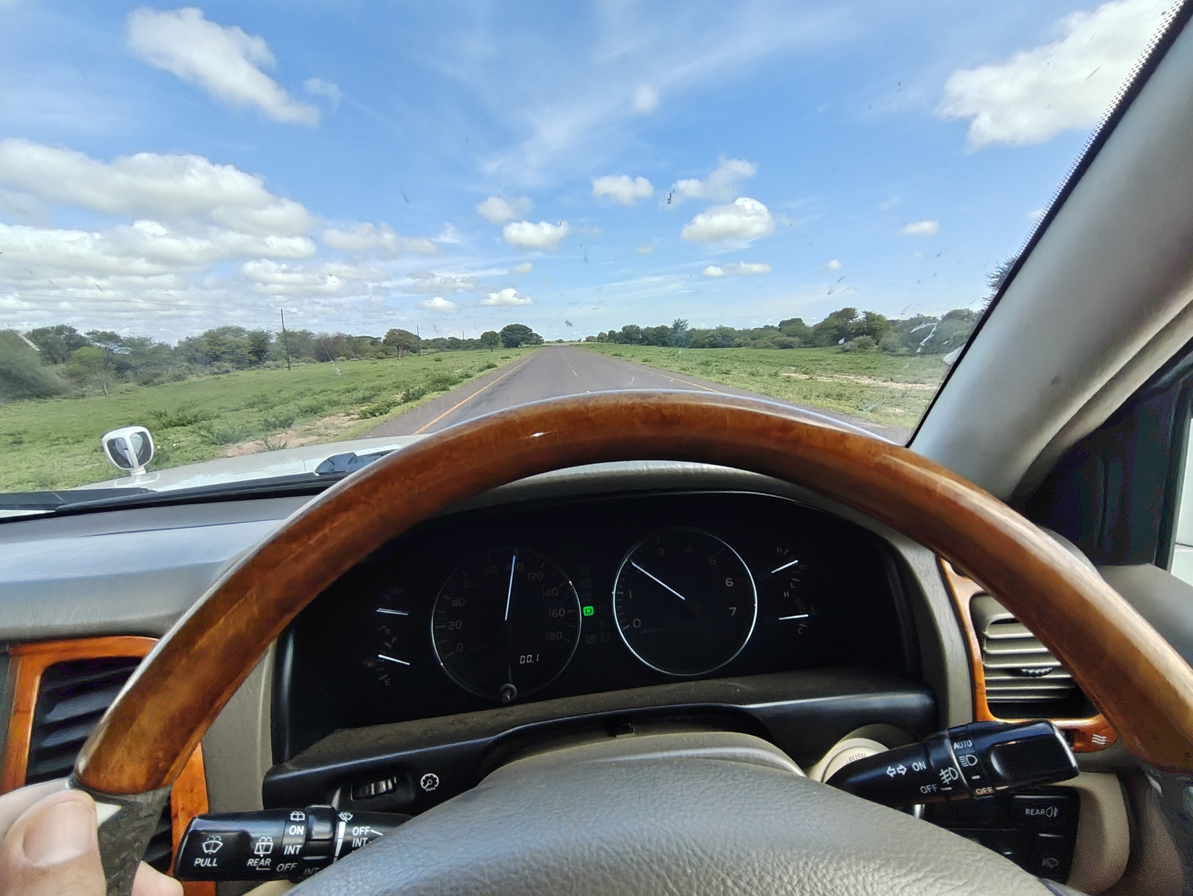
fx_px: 517
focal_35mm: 15
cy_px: 448
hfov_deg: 98.1
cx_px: 596
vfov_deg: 81.8
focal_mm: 1.64
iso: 50
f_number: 2.2
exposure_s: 1/429
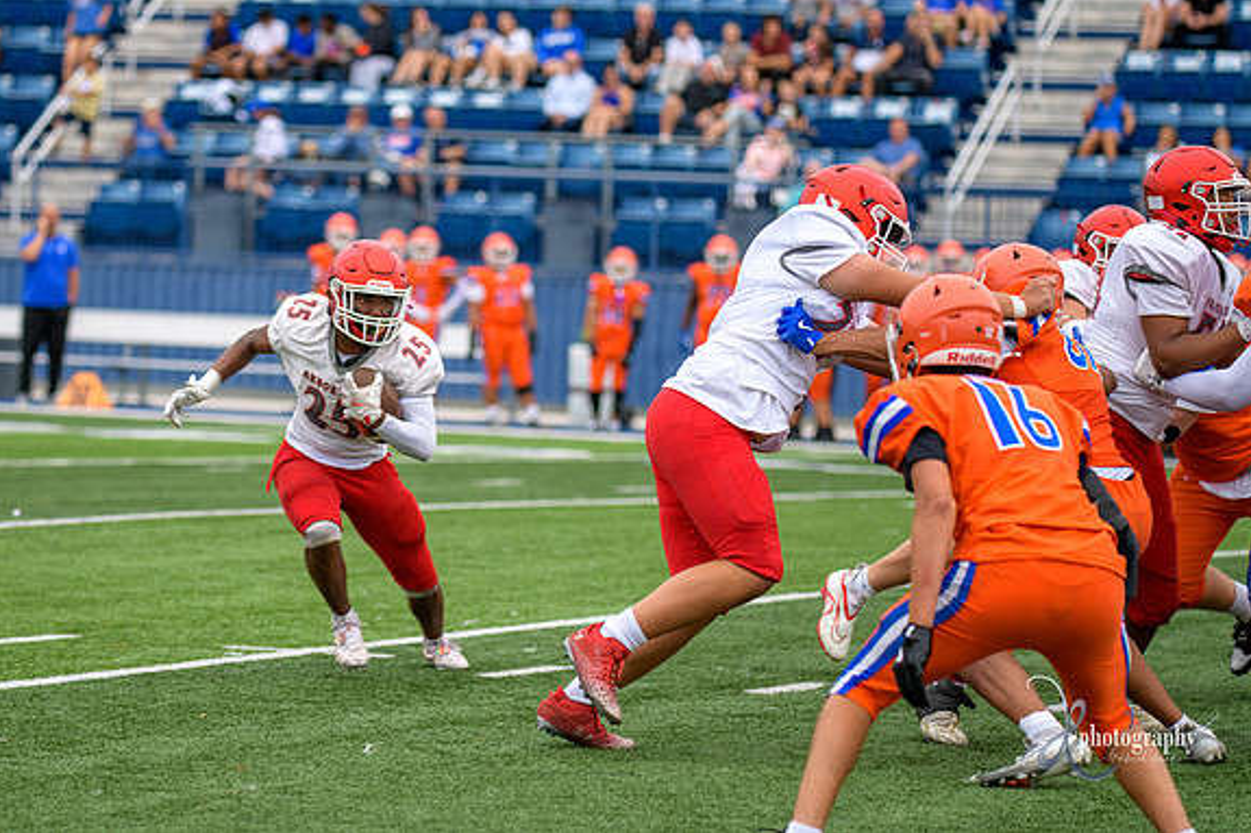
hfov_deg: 11.4
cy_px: 414
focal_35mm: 181
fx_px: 6288
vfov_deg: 7.6
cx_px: 421
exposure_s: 1/800
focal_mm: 135
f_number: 2.8
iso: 280
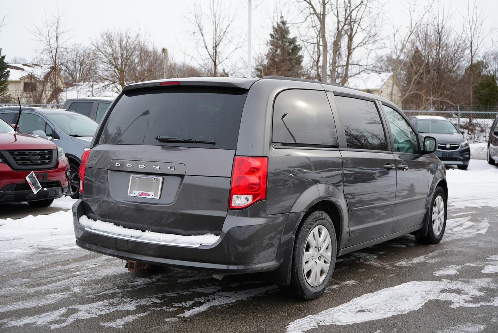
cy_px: 166
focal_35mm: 42
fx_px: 581
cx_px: 249
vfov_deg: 31.9
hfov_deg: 46.4
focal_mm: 42
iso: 100
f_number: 5
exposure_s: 1/200
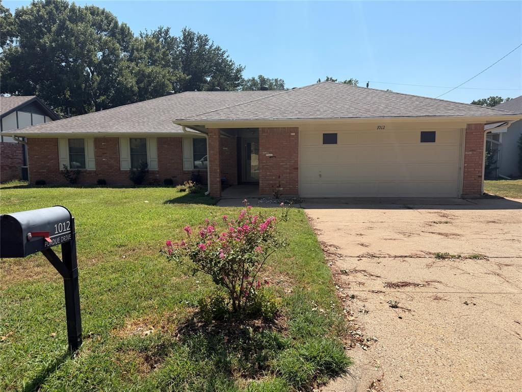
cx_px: 261
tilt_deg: -5.4
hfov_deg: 71.6
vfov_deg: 56.8
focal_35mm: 24
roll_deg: +0.8
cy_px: 196
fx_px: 362
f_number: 1.78
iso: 80
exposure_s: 1/4975
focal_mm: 6.76
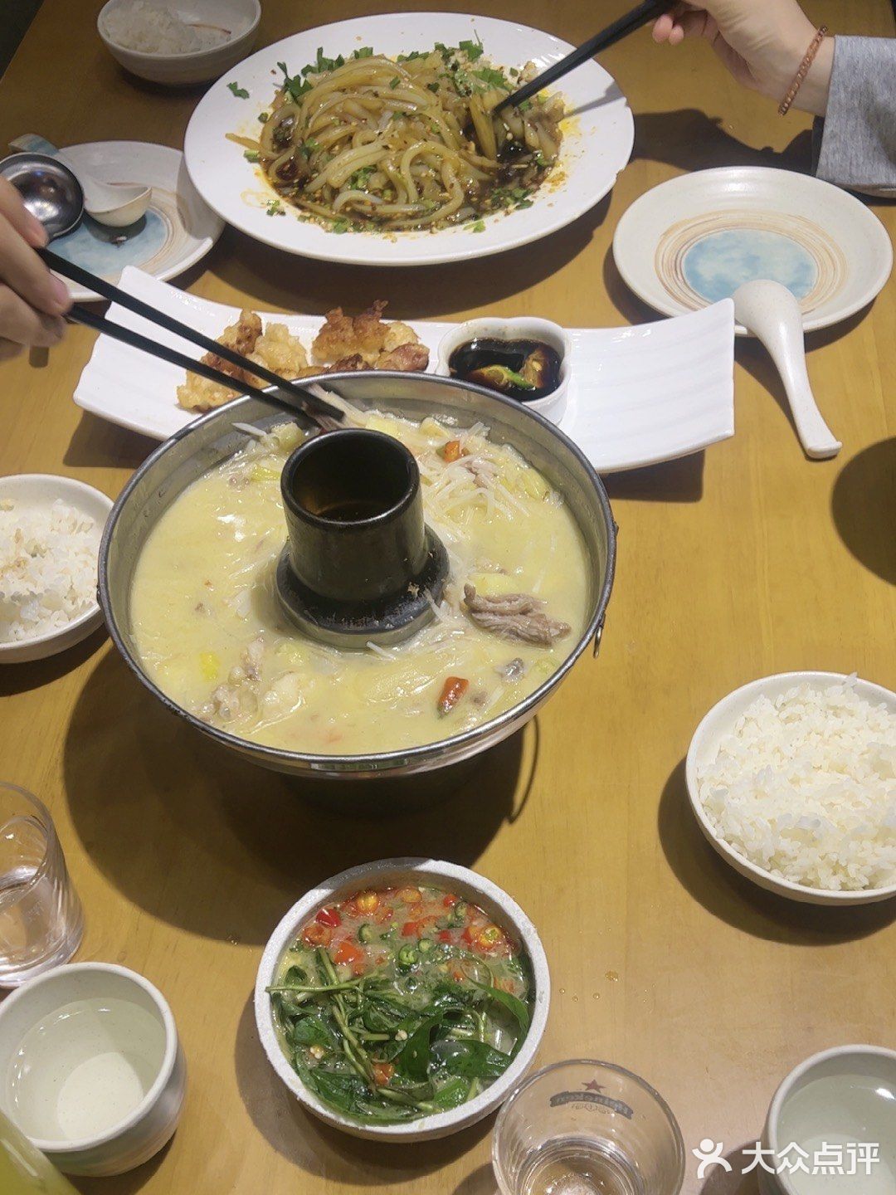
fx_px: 2036
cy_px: 598
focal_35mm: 59
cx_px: 448
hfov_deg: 24.8
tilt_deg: -56.7
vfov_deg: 32.7
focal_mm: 5.7
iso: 64
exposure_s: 1/50
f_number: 1.5
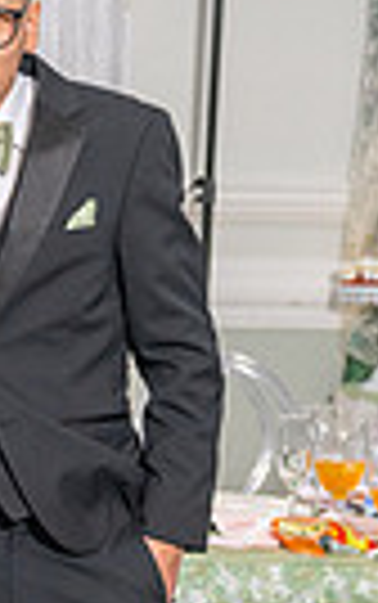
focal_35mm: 166
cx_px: -445
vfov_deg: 12.5
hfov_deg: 7.5
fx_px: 2730
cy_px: 564
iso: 400
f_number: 3.5
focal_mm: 35
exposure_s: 1/160
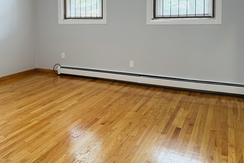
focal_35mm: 36
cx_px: 88
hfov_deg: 52.4
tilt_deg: -2.5
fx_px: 244
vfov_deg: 35.7
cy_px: 33
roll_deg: +0.6
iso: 320
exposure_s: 1/120
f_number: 1.78
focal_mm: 6.76
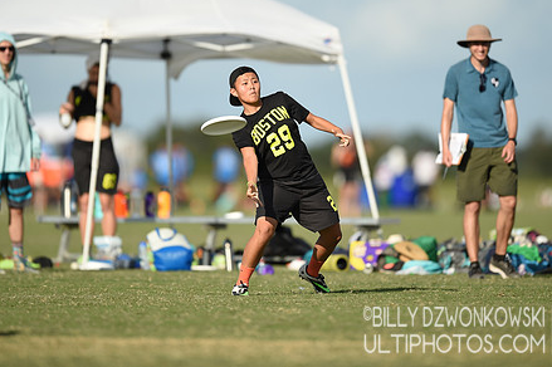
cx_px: 283
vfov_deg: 2.6
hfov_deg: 3.9
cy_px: 126
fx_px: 8105
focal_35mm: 529
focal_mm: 400
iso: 125
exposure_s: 1/3200
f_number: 2.8
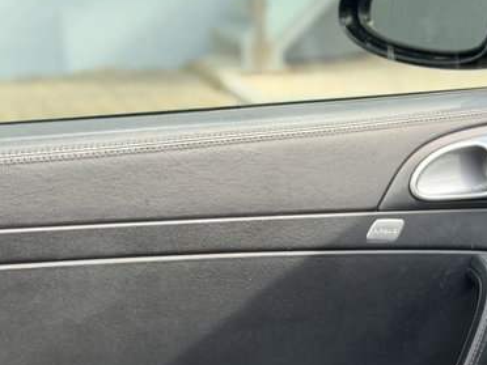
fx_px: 1393
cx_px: 262
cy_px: 362
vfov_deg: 14.7
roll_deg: +4.1
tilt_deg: -17.9
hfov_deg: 19.8
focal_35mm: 99
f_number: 1.78
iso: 80
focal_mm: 6.76
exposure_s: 1/336
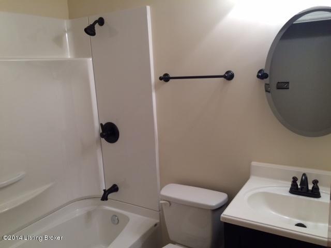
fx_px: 277
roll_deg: +5.0
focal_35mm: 29
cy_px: 124
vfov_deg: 48.2
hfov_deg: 61.7
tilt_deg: -12.5
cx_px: 166
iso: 50
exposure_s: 1/30
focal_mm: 4.15
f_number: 2.2
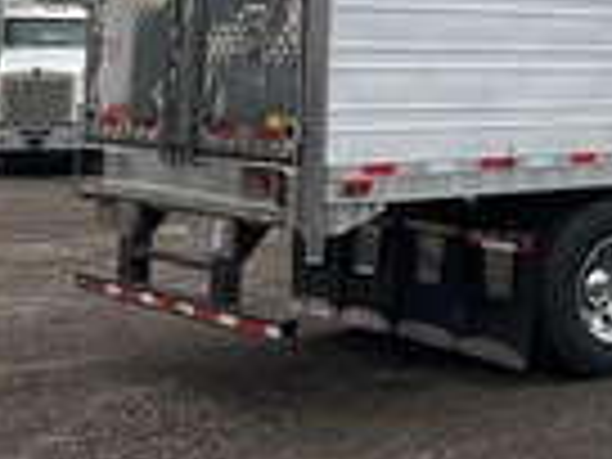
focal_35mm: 85
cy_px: -14
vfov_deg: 16.9
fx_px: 1503
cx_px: 770
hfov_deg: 21.1
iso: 25
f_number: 1.8
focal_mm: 3
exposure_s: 1/500
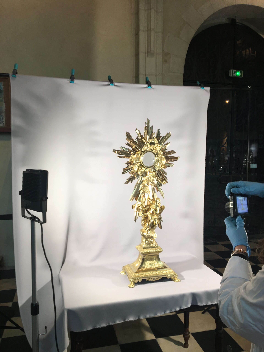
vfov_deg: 61.7
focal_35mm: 29
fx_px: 295
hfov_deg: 48.2
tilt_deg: -4.1
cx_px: 132
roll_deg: +0.2
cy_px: 176
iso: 32
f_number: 2.2
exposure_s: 1/50
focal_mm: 4.15
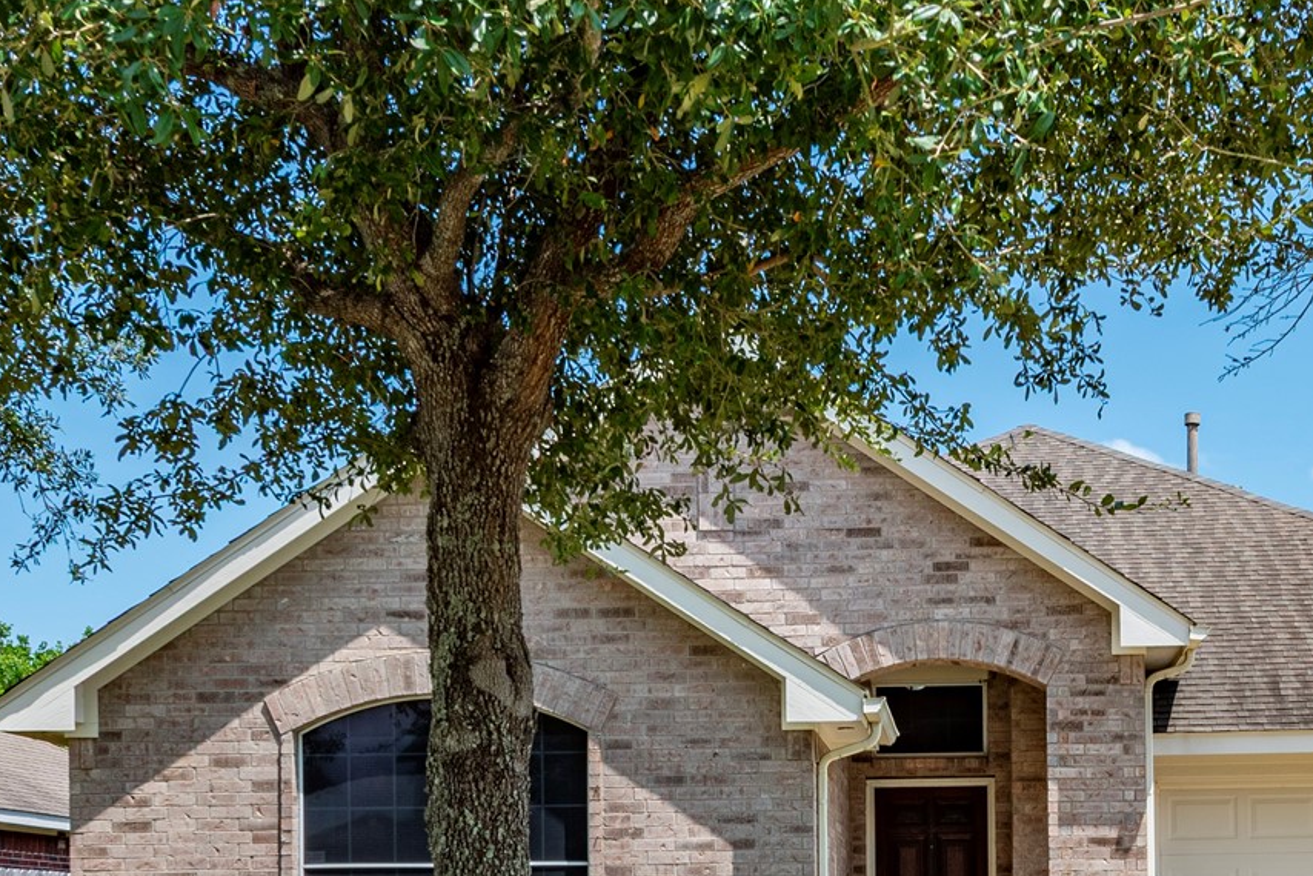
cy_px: 936
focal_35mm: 61
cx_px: 938
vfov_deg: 21.3
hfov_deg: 32.4
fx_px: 2225
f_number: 10
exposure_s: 1/250
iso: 100
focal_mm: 24
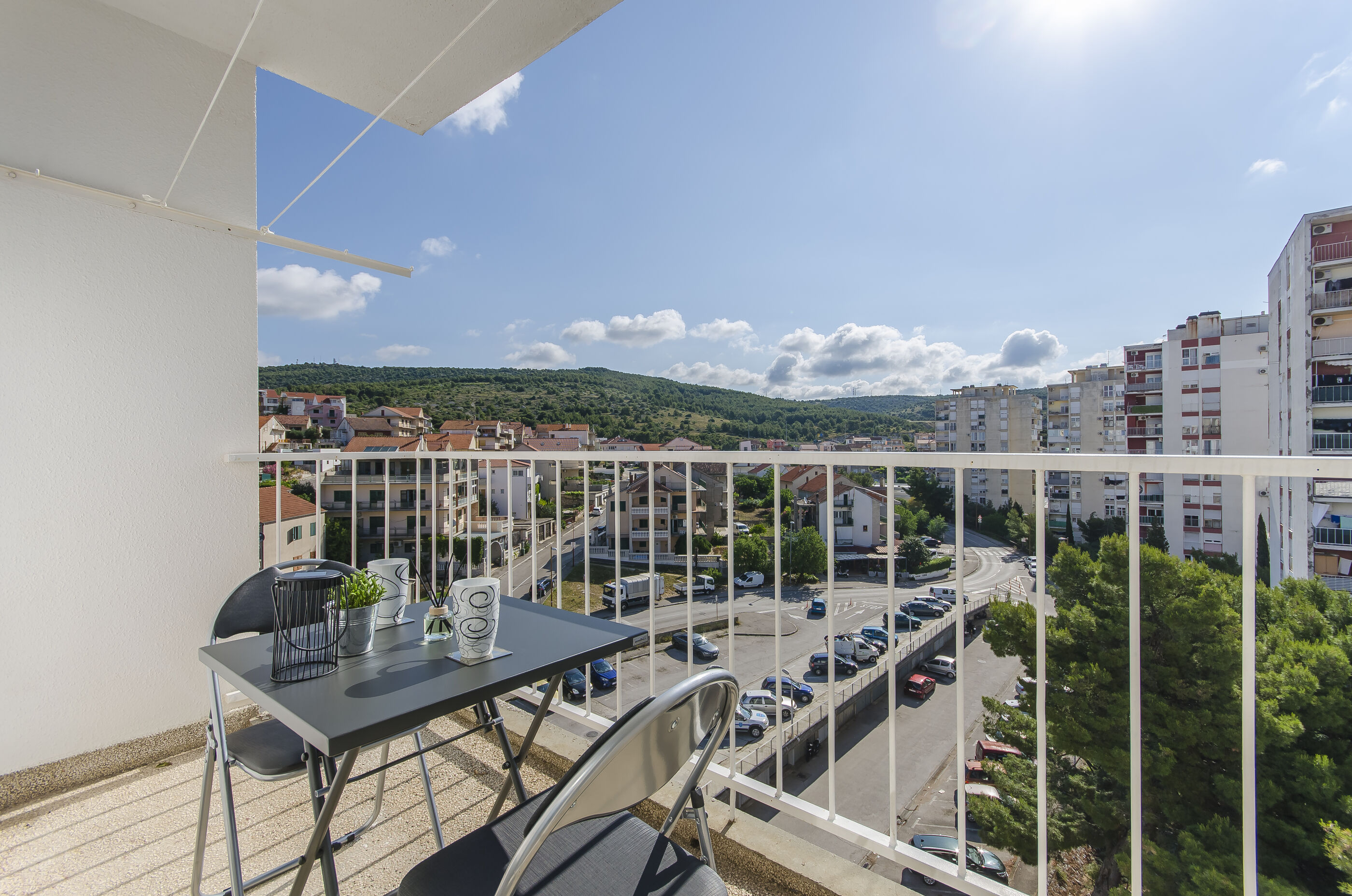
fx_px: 562
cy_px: 448
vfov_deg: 77.1
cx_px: 676
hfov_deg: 100.5
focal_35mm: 15
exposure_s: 1/400
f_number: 8
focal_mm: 10
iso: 100
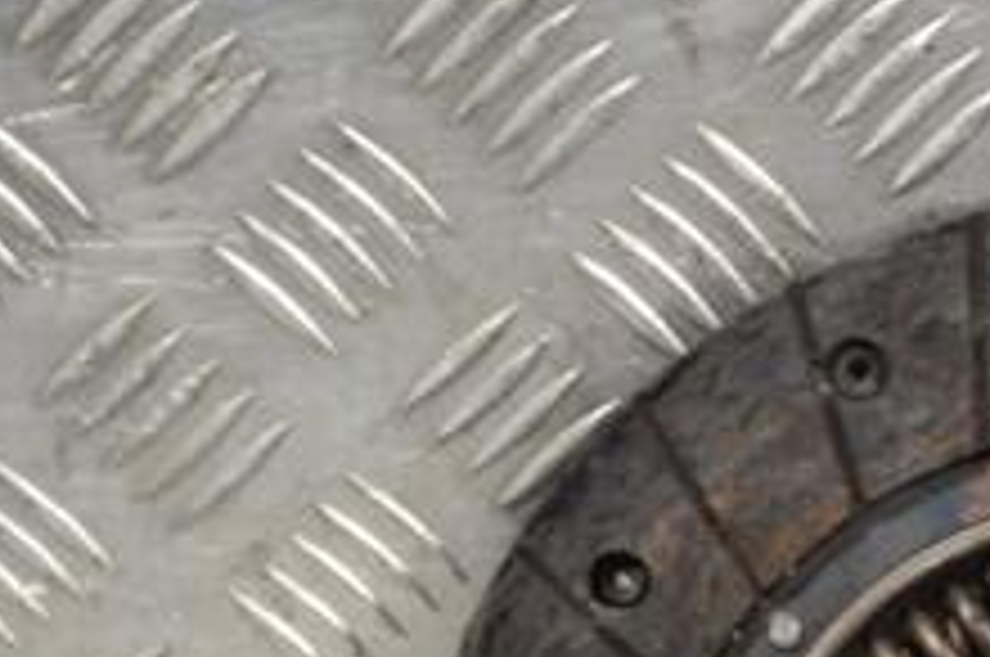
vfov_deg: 6.4
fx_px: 5849
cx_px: 1112
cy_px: 828
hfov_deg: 9.6
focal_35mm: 213
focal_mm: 52
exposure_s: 1/30
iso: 400
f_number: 5.6
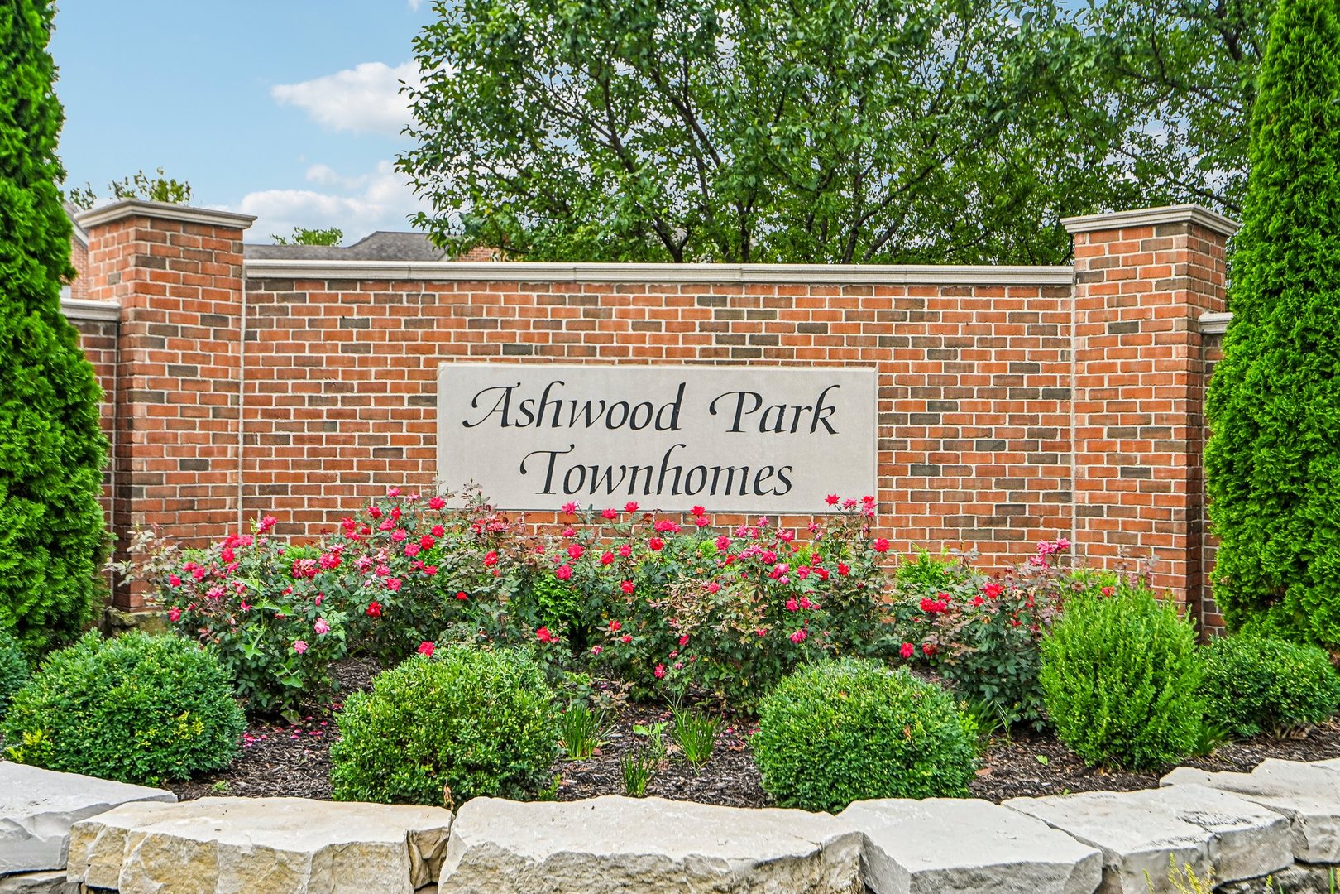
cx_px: 670
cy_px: 447
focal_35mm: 35
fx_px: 1303
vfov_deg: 37.9
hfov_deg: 54.4
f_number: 13
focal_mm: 35
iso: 400
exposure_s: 1/250
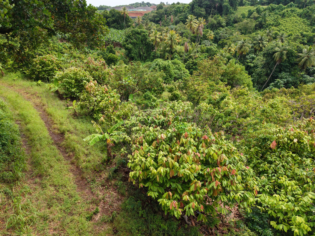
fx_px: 218
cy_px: 118
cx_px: 158
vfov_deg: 56.8
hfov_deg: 71.6
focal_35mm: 24
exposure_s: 1/1000
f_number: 1.8
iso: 100
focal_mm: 8.67
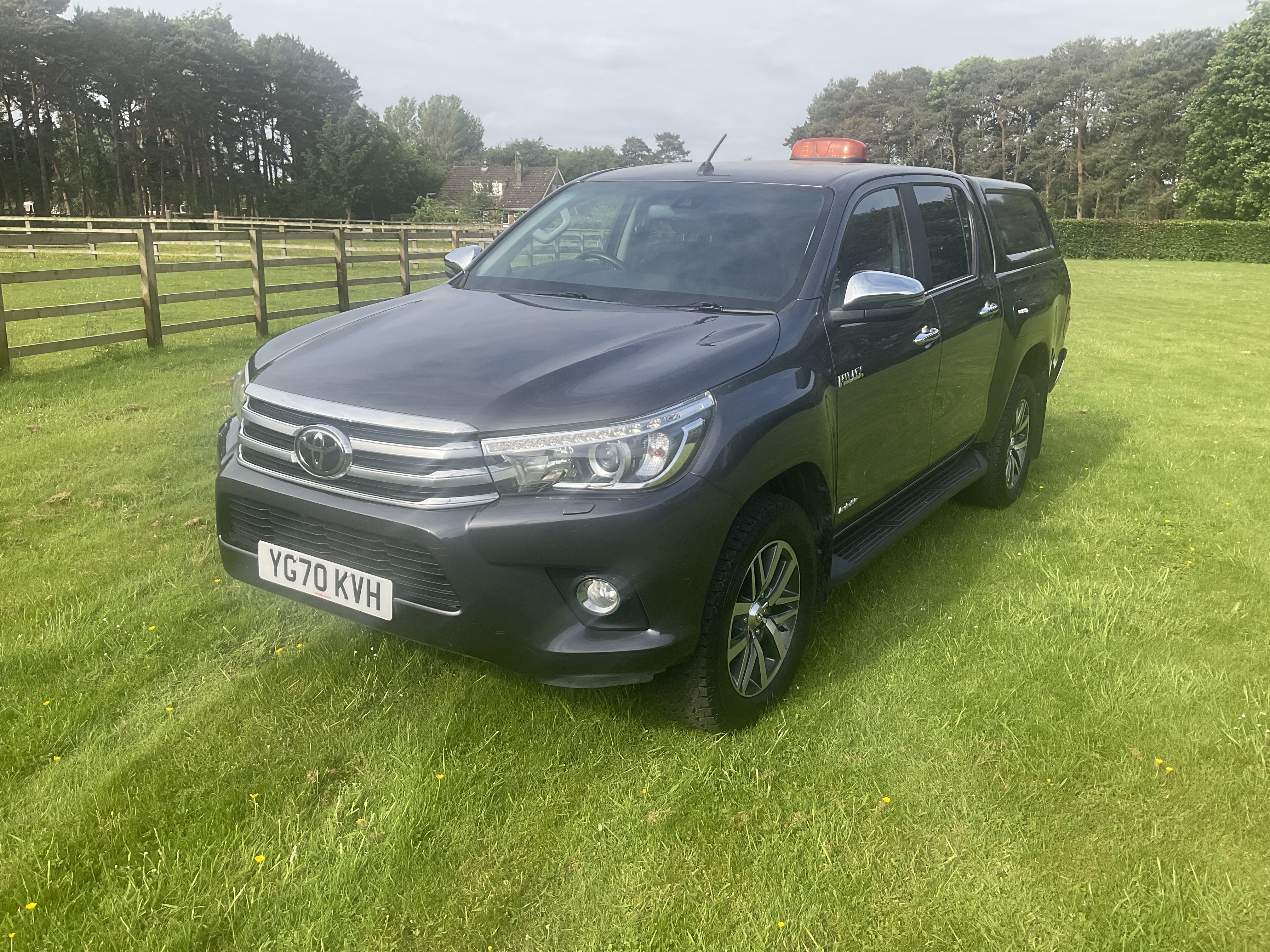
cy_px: 476
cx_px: 635
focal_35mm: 29
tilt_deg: -11.2
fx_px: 1064
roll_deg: +0.1
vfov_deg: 48.2
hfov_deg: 61.7
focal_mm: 3
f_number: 1.8
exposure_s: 1/816
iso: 16
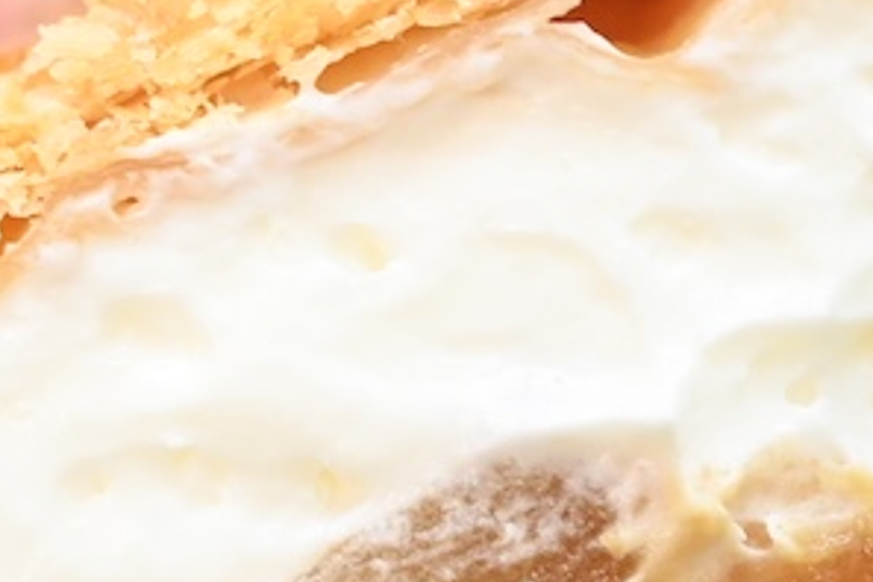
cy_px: 404
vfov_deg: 6.8
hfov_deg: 10.1
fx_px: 4898
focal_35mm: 202
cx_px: 750
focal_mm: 60
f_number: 8
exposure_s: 1/160
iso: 6400
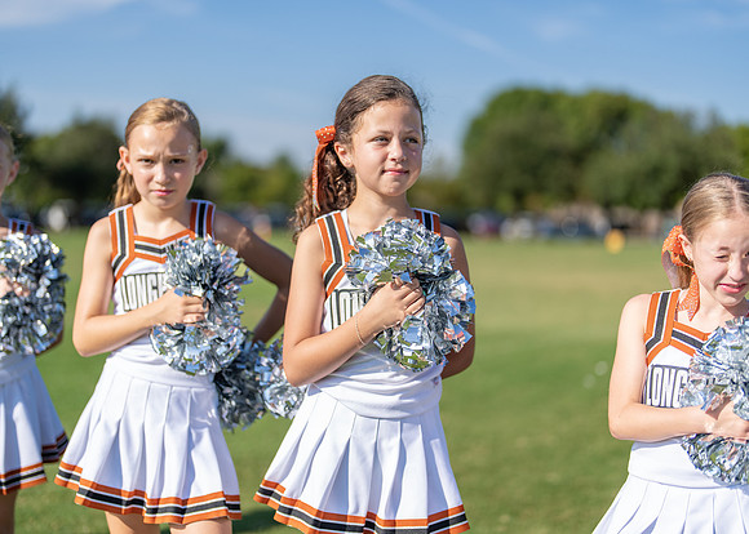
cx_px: 374
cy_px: 267
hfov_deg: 37.2
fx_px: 1114
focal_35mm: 52
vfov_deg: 27.0
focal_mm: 50
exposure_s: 1/6400
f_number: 1.2
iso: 100
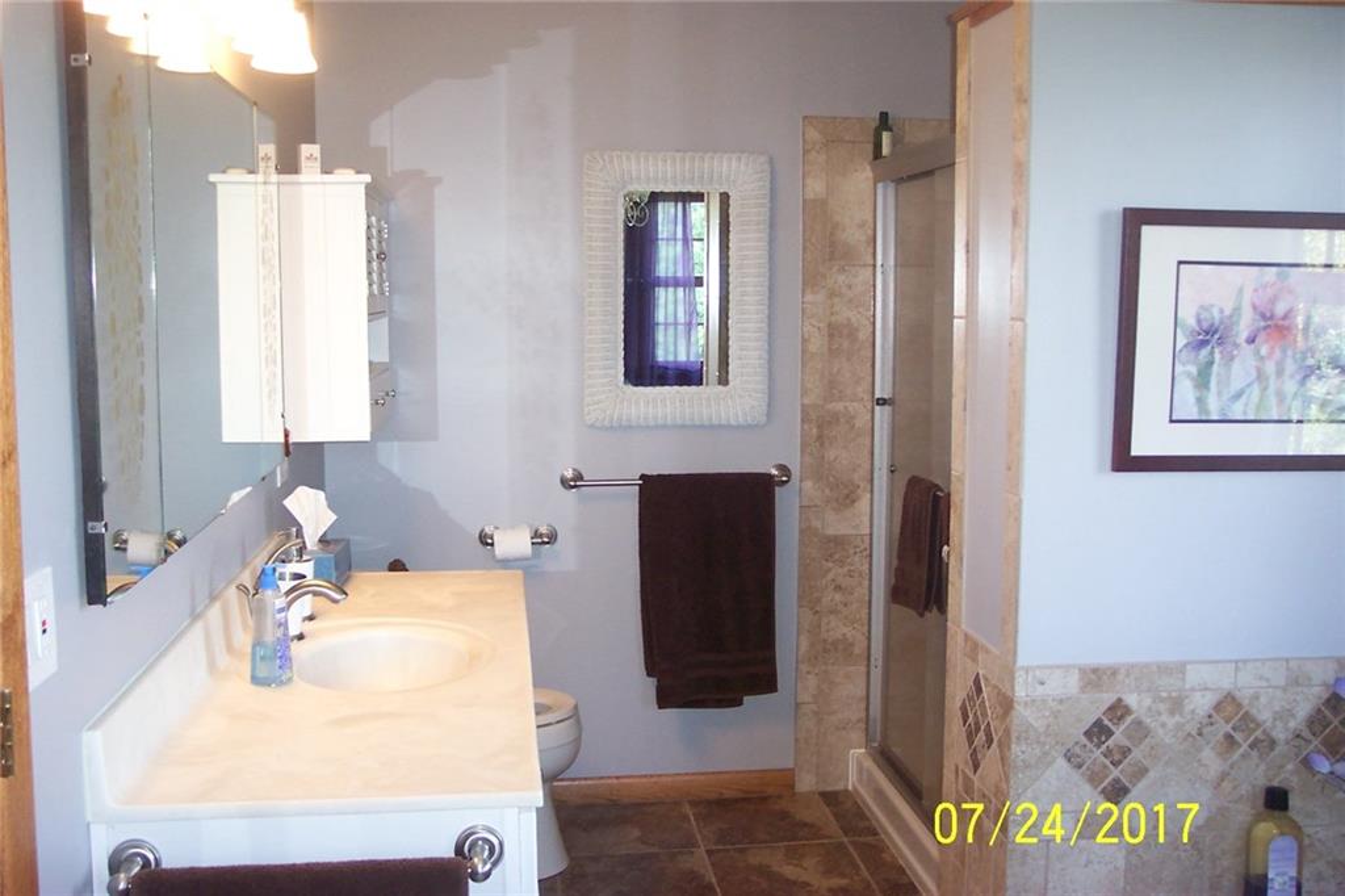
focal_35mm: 38
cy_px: 448
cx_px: 672
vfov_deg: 35.0
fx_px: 1419
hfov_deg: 50.7
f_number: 2.8
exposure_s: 1/30
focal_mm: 8
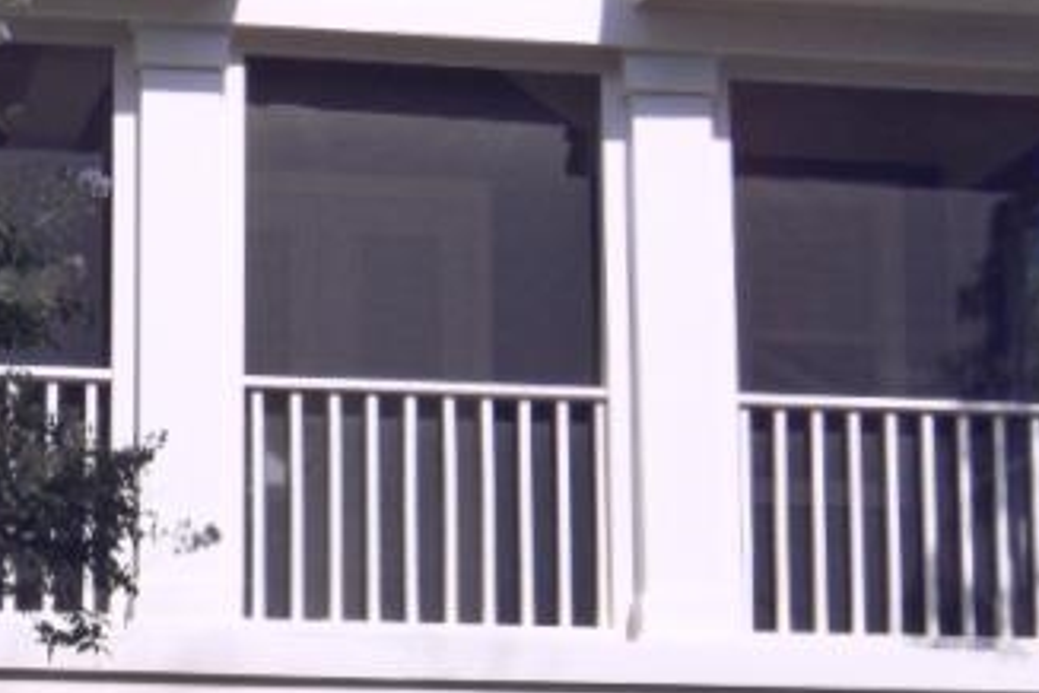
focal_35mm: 114
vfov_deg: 11.8
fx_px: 3290
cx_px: 67
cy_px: 807
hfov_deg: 17.6
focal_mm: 6.3
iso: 80
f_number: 8.2
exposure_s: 1/180
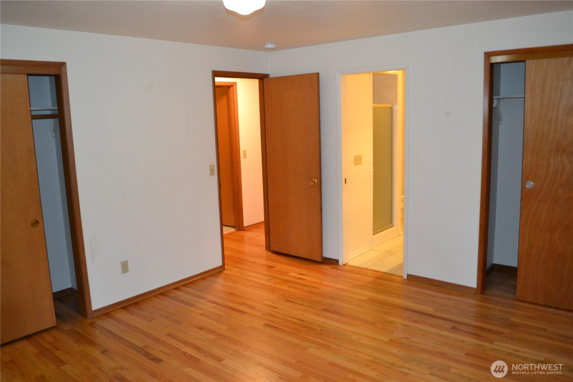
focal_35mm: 27
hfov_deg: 67.4
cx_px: 286
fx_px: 430
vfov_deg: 47.9
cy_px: 191
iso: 1100
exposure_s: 1/60
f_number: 3.5
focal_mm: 18
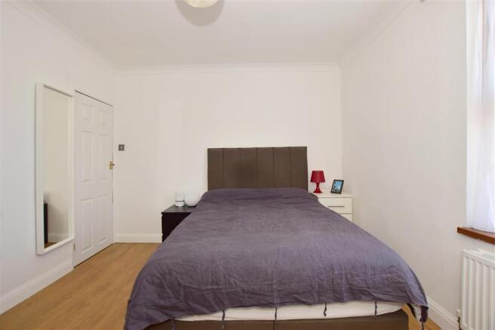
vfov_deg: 77.3
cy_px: 165
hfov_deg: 100.4
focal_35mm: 15
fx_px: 206
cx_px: 248
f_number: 5.6
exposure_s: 1/60
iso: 320
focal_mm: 10
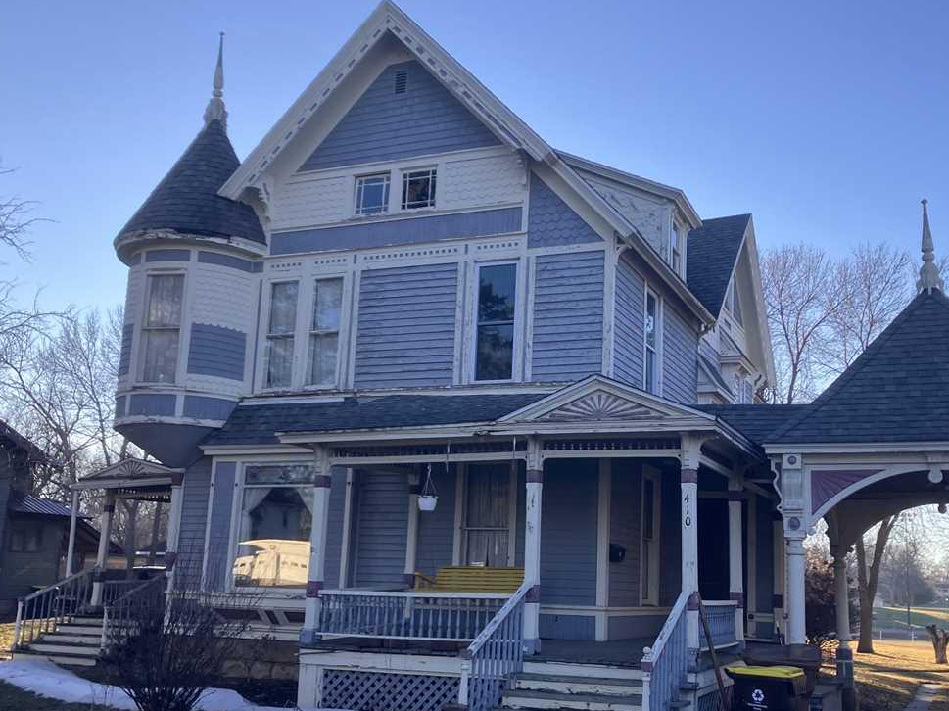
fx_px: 1014
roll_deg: -0.8
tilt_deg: +10.2
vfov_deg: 38.5
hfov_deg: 49.8
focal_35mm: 37
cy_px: 419
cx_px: 572
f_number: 1.8
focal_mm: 3.99
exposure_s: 1/540
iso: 32
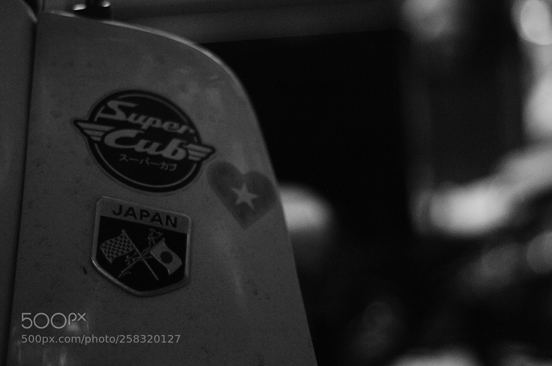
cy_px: 183
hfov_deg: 27.0
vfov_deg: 18.1
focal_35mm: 75
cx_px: 276
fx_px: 1149
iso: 3200
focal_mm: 50
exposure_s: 1/5000
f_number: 1.8
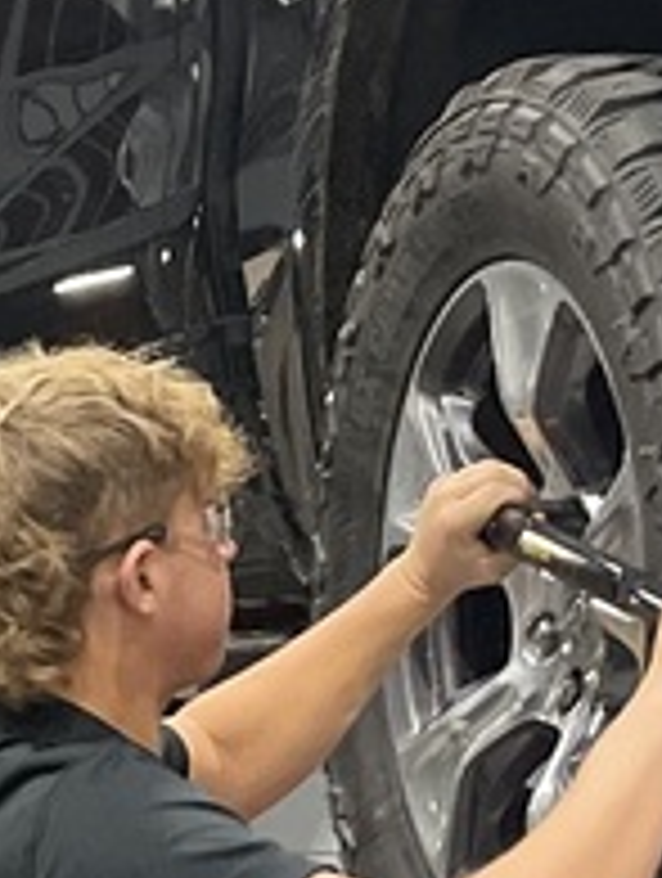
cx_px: 315
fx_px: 3863
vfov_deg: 12.9
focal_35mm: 152
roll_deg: +1.4
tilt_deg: +1.2
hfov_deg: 9.8
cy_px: 729
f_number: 1.8
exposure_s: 1/60
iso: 80
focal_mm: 3
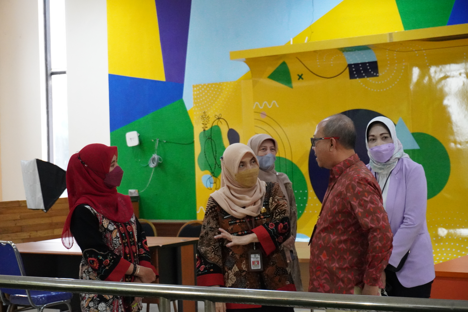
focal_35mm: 75
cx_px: 234
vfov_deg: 18.2
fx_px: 975
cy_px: 156
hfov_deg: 27.0
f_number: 5.6
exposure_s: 1/200
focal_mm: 50
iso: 8000
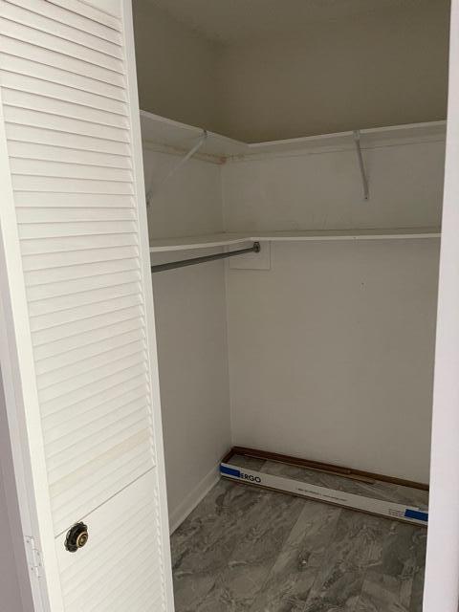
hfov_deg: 53.1
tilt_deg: -10.2
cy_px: 306
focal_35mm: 26
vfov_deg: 67.3
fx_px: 460
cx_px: 230
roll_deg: +2.3
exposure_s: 1/60
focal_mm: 5.1
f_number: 1.6
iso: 400
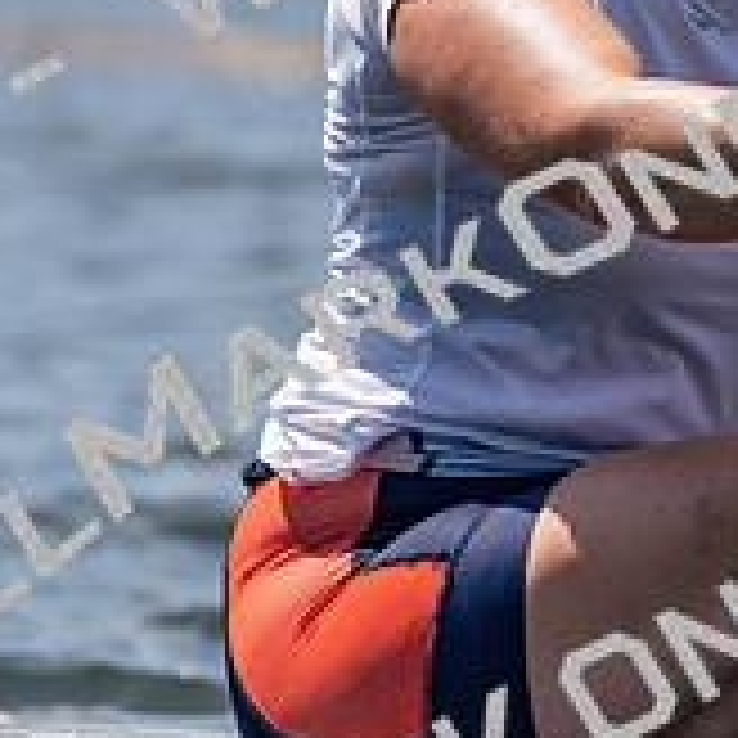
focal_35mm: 786
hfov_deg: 2.2
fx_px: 18959
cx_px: 693
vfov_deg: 2.2
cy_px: 52
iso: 250
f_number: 5.6
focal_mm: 261
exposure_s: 1/2000
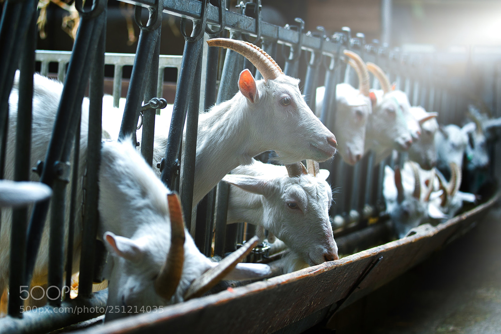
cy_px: 167
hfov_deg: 28.8
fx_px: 974
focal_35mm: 70
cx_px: 250
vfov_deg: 19.5
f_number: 2.8
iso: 500
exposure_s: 1/80
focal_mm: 70
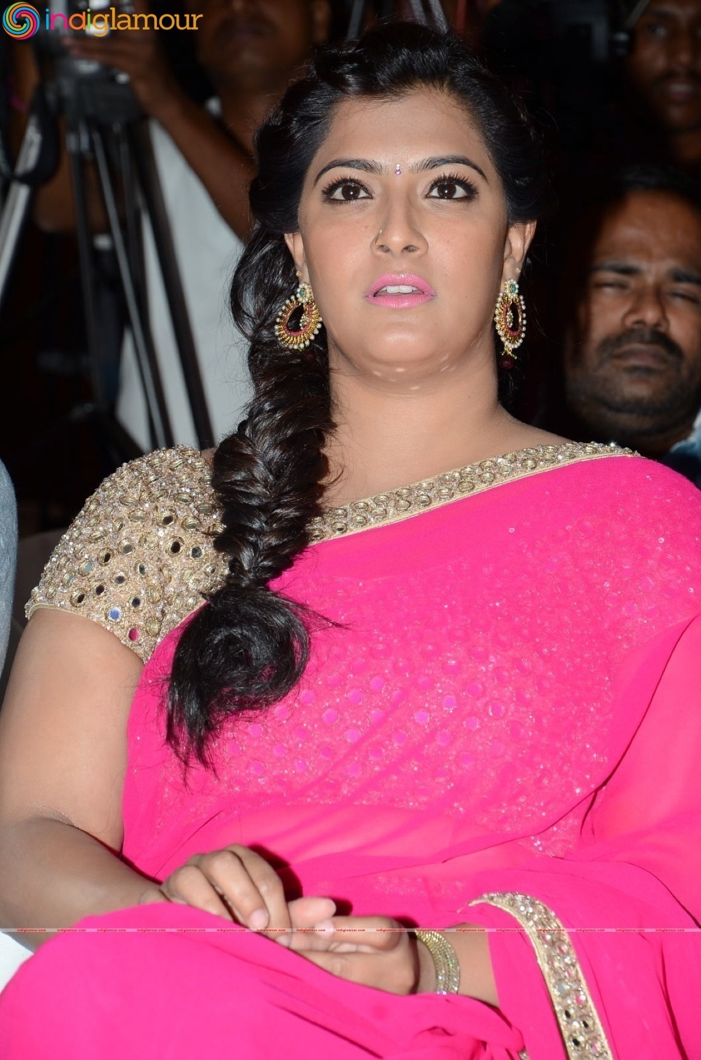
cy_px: 530
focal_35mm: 158
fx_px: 4623
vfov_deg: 13.1
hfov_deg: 8.7
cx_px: 350
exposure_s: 1/125
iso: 400
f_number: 6.3
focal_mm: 105
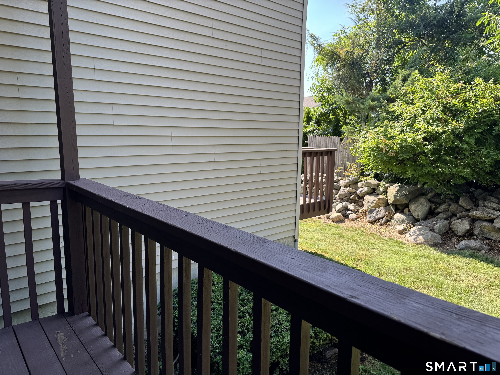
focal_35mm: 24
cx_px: 250
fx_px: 347
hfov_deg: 71.6
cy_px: 188
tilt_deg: -9.2
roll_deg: -0.3
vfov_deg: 56.8
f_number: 1.78
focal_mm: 6.76
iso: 80
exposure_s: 1/394
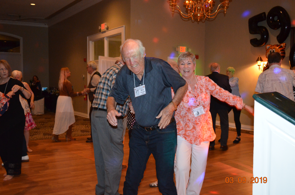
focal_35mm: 39
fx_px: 319
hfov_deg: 49.6
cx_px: 148
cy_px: 98
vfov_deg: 34.1
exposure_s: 1/60
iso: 3200
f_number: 4.2
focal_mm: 26
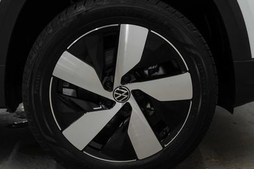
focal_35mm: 69
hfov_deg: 29.2
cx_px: 145
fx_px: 487
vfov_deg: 19.7
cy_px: 64
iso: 200
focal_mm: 28
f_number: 3.2
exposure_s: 1/50
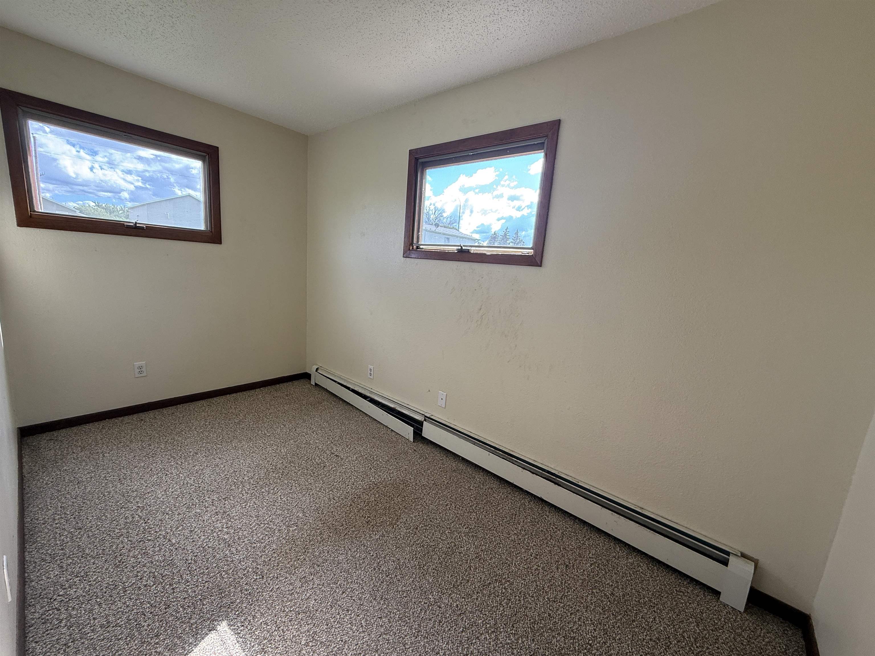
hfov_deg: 102.1
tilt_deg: -10.0
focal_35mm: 14
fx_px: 354
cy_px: 328
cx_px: 438
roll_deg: -4.6
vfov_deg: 85.7
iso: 64
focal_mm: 2.22
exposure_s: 1/102
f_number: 2.2
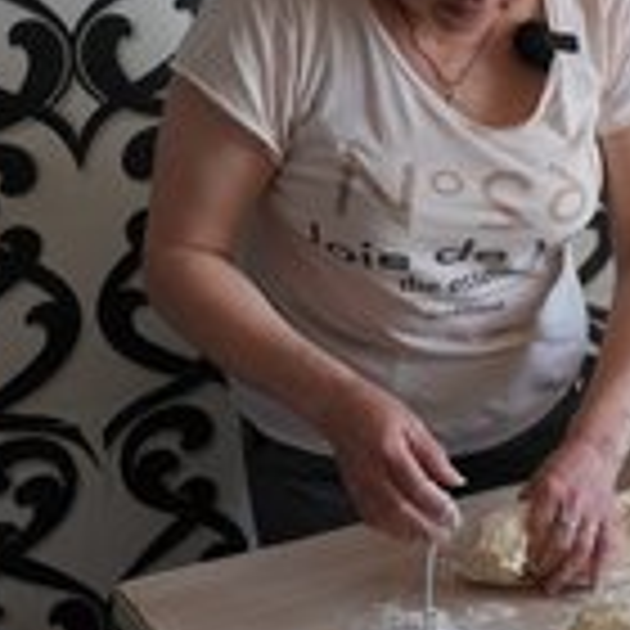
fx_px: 1750
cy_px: 223
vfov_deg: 20.4
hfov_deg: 19.6
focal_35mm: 85
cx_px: 688
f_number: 2.8
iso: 250
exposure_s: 1/125
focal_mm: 35
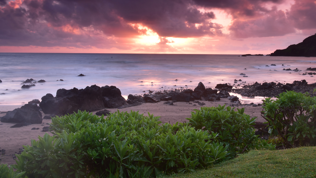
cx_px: 167
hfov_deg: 47.3
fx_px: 360
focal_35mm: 43
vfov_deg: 27.5
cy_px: 58
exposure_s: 6
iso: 64
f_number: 18
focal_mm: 32
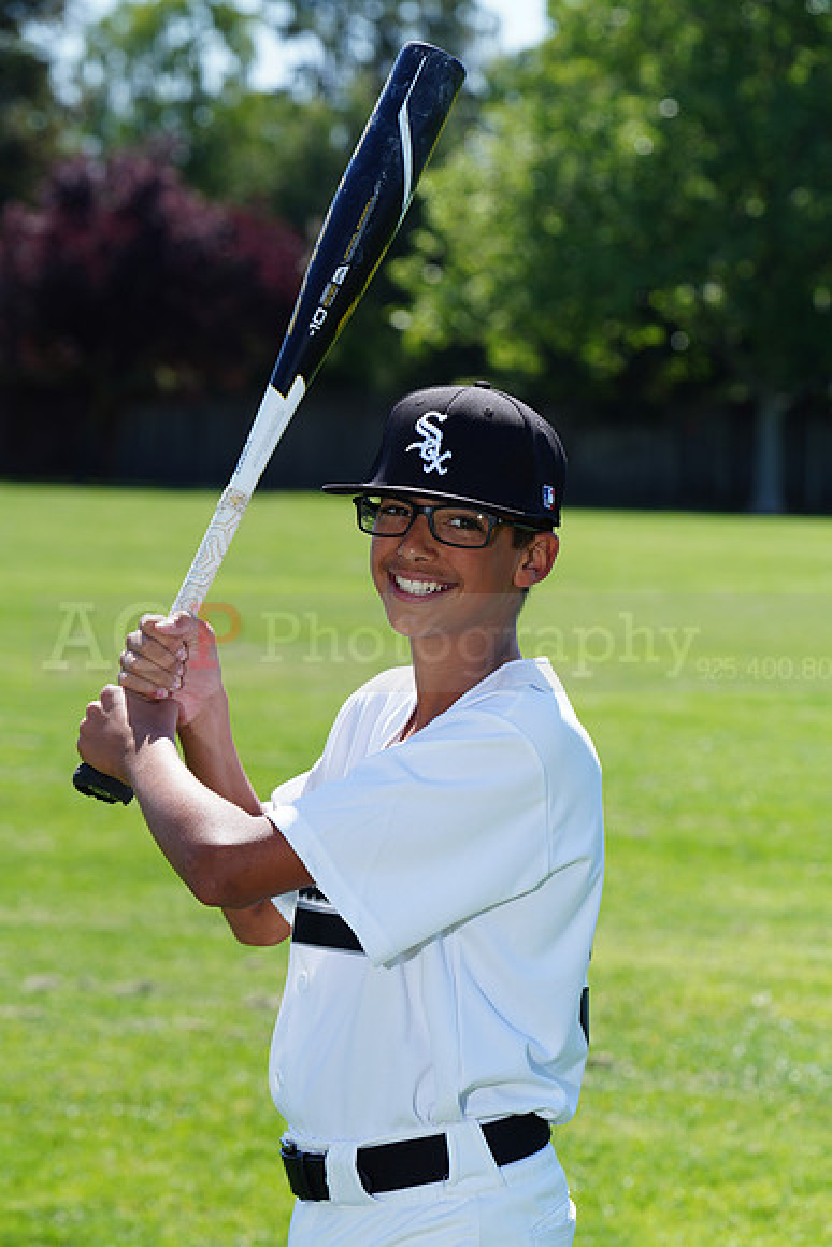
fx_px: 5578
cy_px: 624
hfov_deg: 8.5
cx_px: 416
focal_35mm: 161
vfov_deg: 12.8
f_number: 9
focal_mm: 161
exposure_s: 1/250
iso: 200
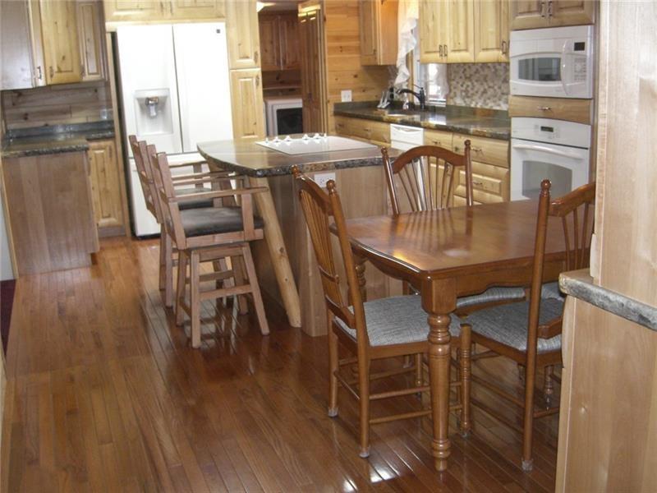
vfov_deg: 37.7
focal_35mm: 38
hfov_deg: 49.0
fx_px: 721
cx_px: 328
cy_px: 246
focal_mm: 7.9
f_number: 2.8
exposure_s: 1/60
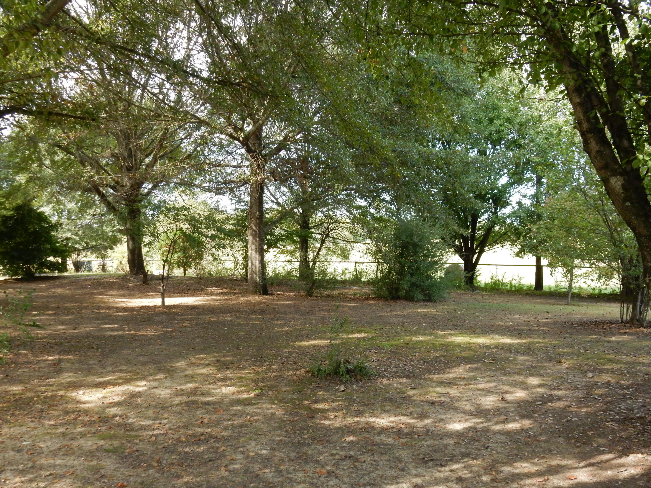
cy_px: 244
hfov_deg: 51.4
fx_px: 677
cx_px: 326
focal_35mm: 36
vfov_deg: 39.7
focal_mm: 6.4
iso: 400
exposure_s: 1/200
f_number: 4
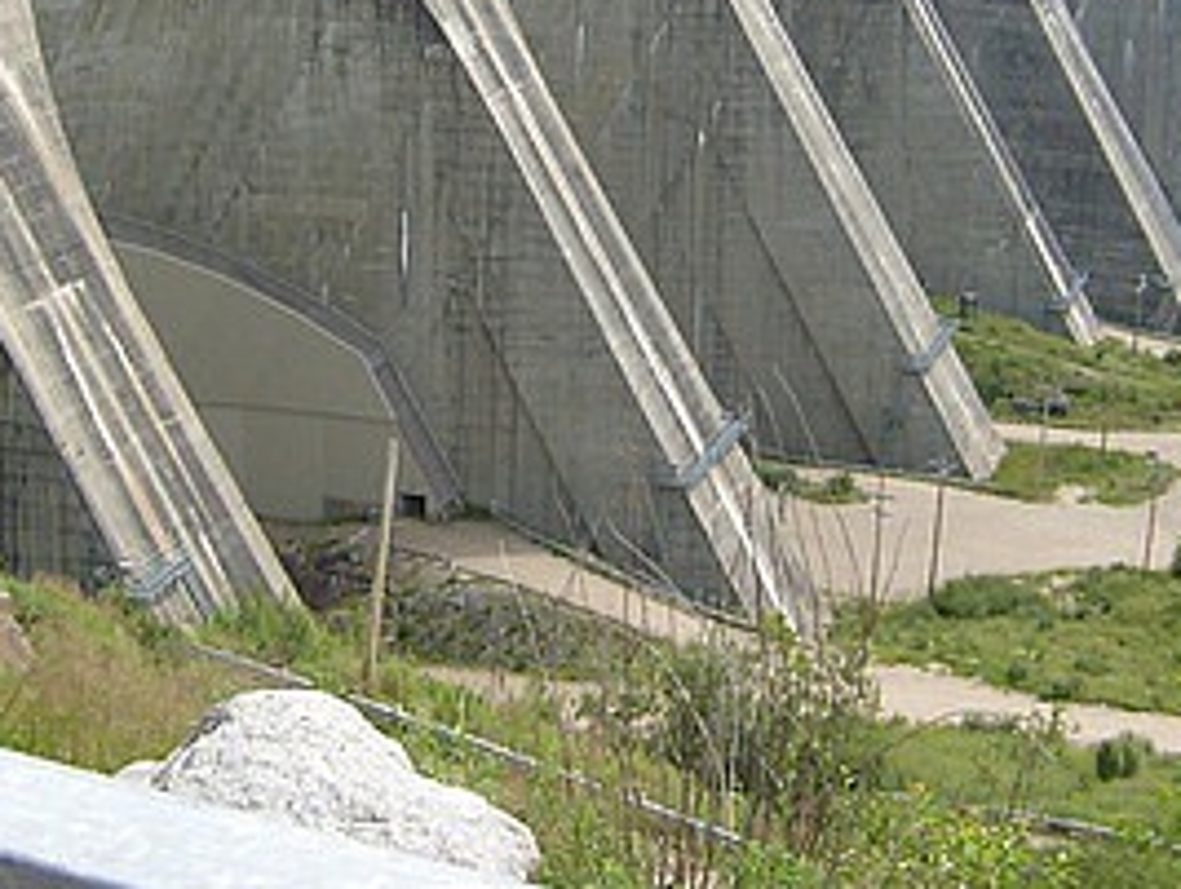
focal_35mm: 72
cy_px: 139
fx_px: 2460
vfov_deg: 20.2
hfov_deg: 27.0
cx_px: 624
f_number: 7.1
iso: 80
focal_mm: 5.8
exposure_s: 1/250
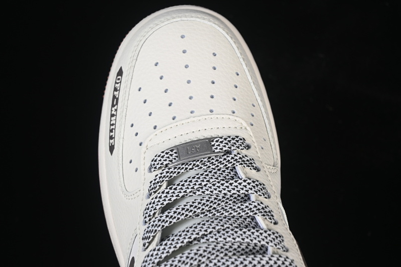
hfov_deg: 27.0
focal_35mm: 75
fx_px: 835
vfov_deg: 18.2
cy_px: 134
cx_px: 200
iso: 160
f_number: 7.1
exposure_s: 1/80
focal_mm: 50
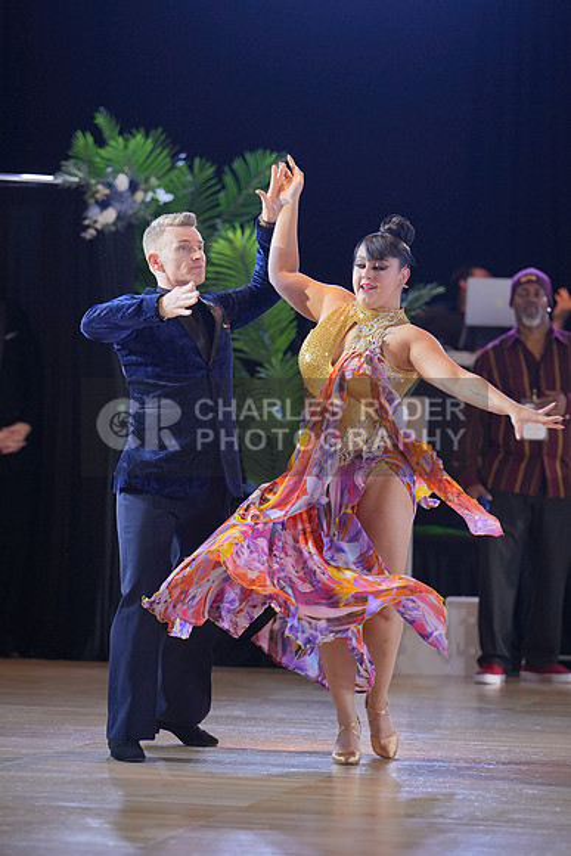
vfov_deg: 10.7
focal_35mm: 193
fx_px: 4589
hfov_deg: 7.1
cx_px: 286
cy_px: 428
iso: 800
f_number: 2
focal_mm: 129
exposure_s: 1/500
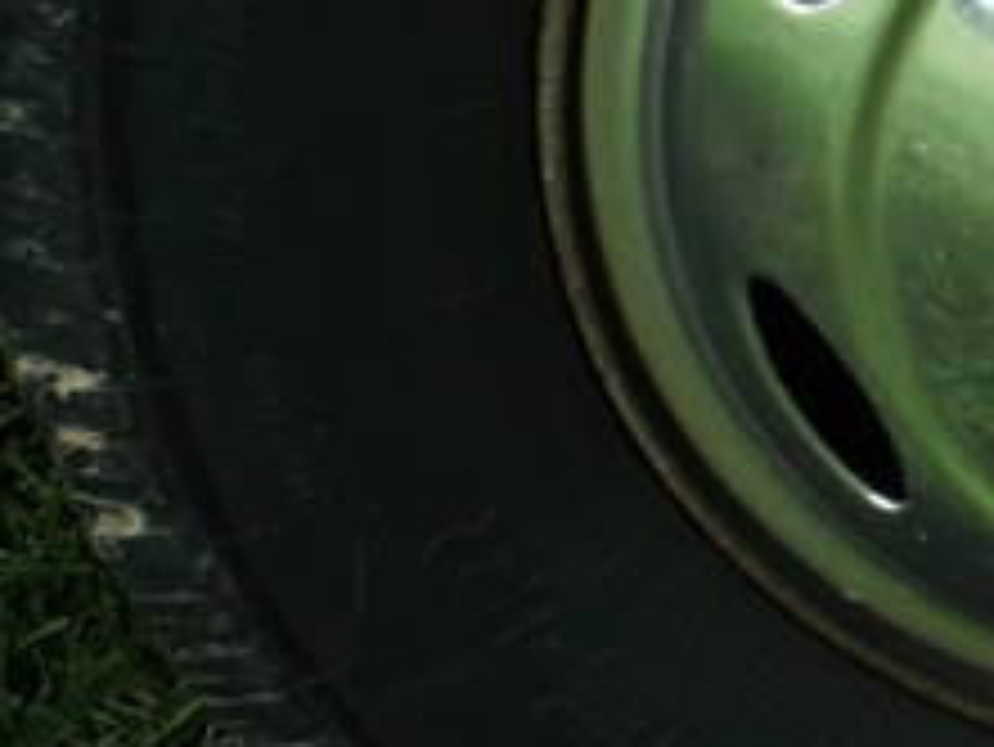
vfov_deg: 6.6
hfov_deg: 8.7
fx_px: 6436
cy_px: 72
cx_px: 1381
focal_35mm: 224
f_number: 5
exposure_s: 1/60
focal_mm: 10.25
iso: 50
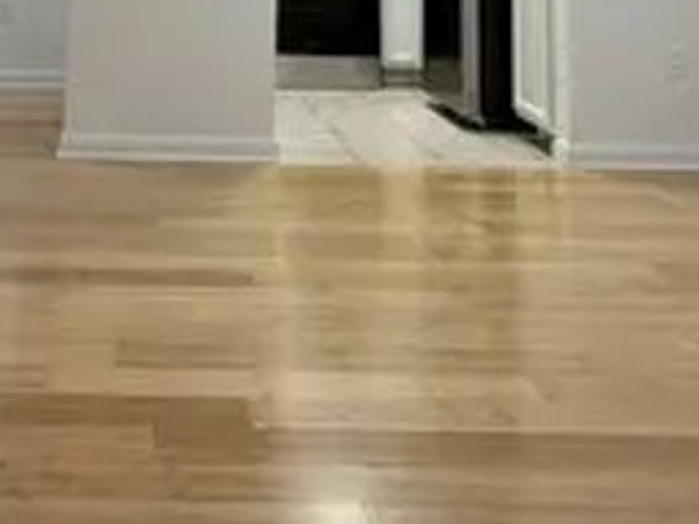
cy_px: -207
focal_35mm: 56
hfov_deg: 33.4
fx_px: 1131
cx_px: 147
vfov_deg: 22.5
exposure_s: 1/120
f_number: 2.2
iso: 250
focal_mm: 2.22
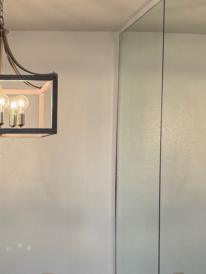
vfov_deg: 33.6
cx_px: 7
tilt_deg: -2.8
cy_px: 172
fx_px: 452
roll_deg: -0.8
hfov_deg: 24.7
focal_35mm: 57
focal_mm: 6.76
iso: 250
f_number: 1.78
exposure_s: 1/120
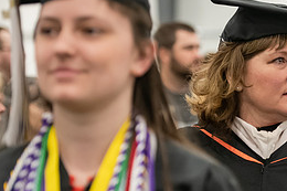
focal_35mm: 212
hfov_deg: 9.6
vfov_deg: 6.5
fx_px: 1689
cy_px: 150
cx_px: 288
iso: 3200
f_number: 3.2
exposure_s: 1/200
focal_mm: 95
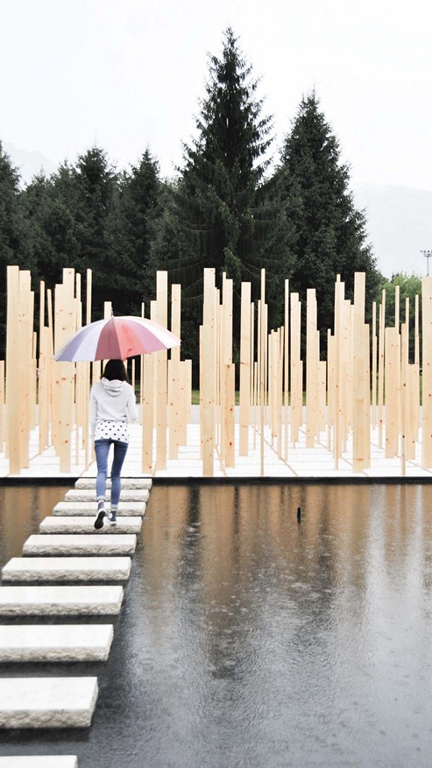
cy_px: 375
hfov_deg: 28.3
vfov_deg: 48.4
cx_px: 241
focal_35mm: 42
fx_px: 856
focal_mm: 26
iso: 100
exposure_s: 1/60
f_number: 4
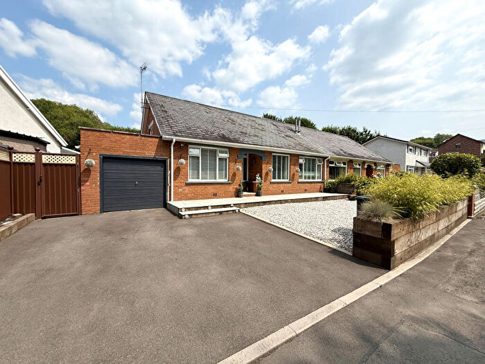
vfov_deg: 85.7
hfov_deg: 102.1
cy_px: 182
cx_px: 242
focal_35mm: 14
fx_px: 196
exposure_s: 1/2165
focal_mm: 2.22
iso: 50
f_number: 2.2
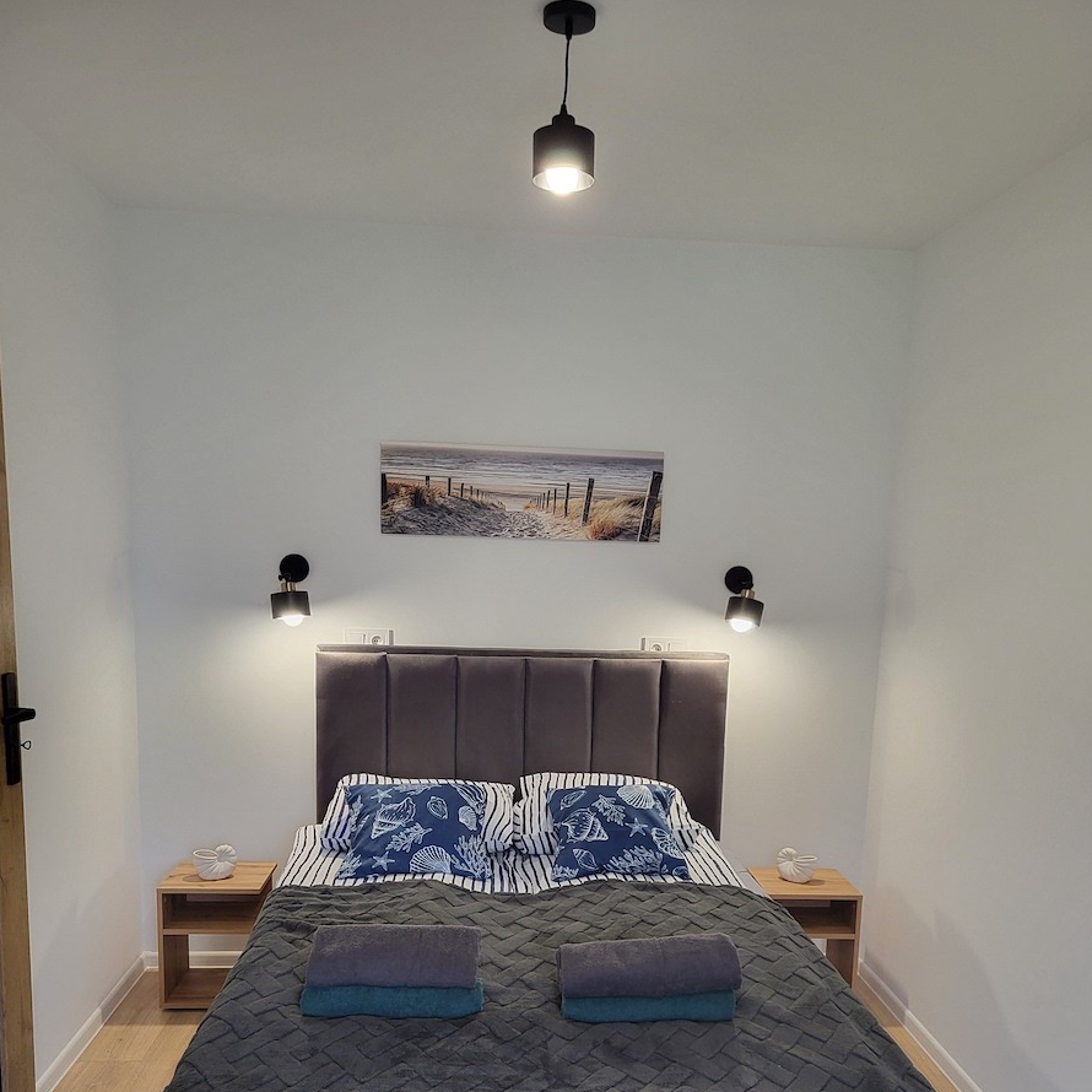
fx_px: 1106
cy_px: 706
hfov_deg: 52.5
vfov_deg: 51.8
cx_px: 548
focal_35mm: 31
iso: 200
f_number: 1.8
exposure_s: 1/100
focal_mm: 5.4
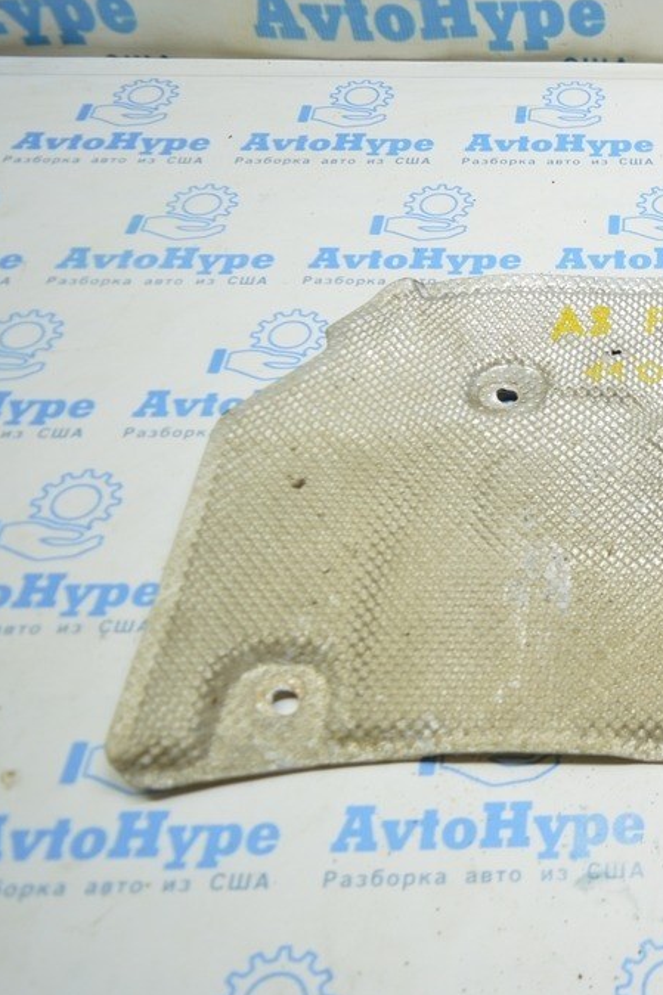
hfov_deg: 29.4
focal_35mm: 41
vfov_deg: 47.4
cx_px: 729
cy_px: 500
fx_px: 1133
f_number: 3.5
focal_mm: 18
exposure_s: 1/60
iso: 400
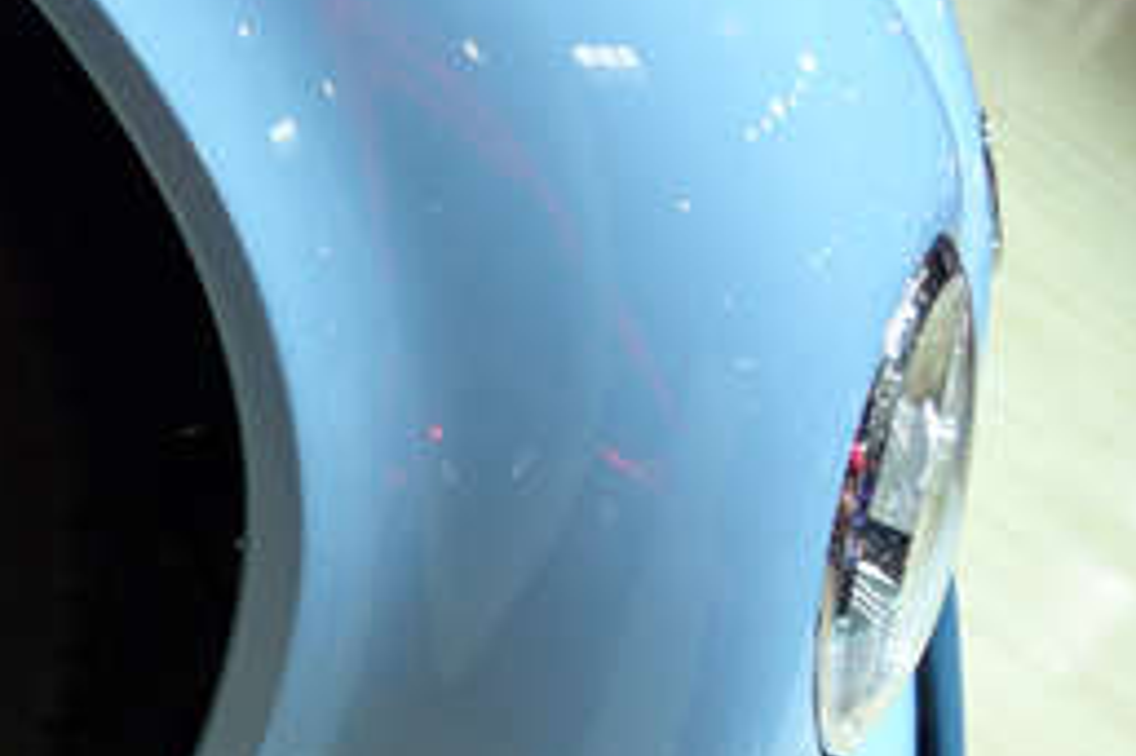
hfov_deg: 18.1
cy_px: 329
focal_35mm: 109
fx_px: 3437
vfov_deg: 12.5
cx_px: -124
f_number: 2.8
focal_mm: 13.09
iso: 160
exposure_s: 1/125
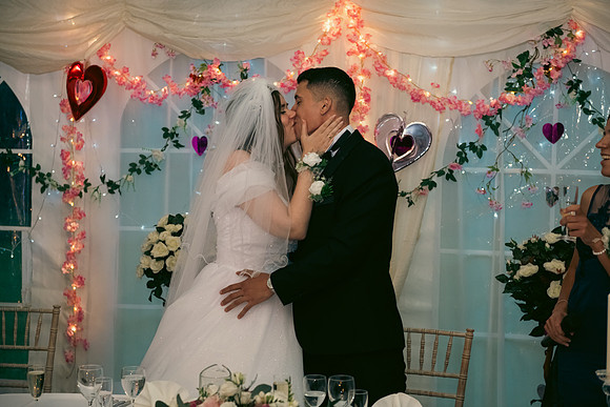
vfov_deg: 19.5
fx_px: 1186
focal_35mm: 70
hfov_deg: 28.8
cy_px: 204
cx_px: 305
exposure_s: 1/160
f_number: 3.5
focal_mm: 70
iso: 800
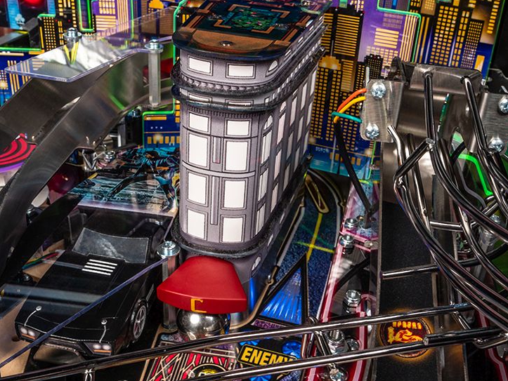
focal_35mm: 43
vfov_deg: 33.6
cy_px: 169
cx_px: 285
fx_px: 631
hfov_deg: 43.7
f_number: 10
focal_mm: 14
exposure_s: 1/125
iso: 100
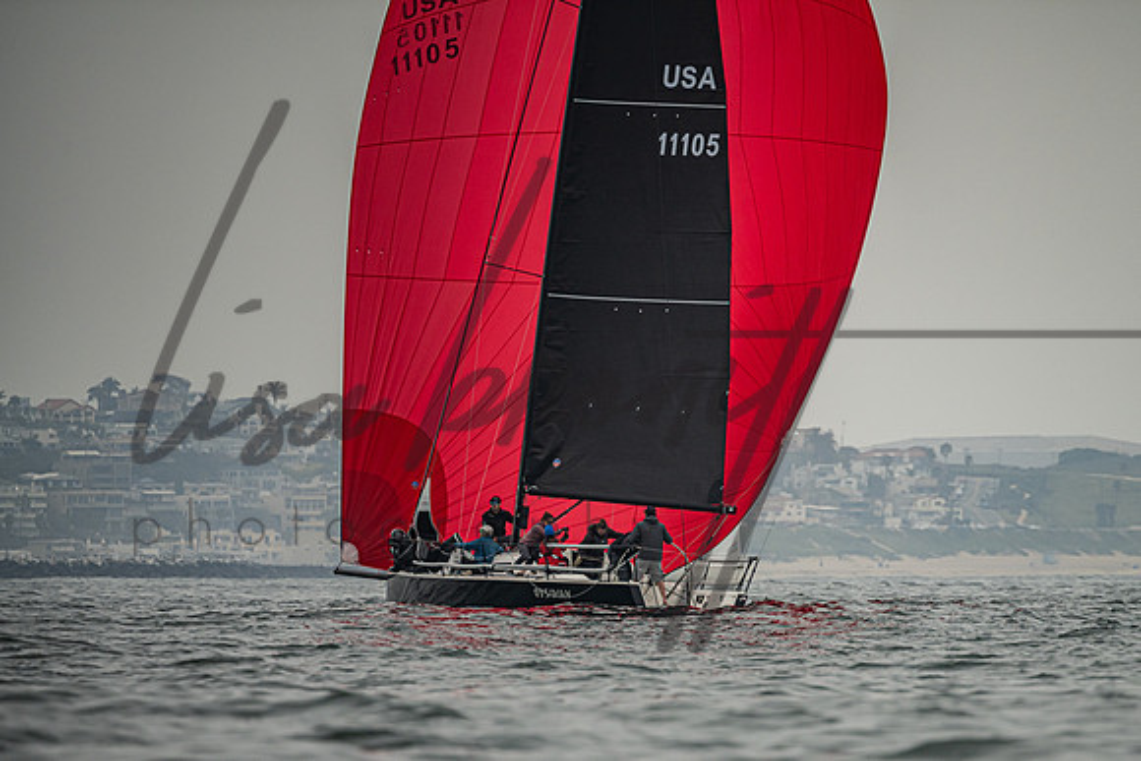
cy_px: 472
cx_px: 708
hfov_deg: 4.2
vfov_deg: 2.8
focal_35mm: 497
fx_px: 15740
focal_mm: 400
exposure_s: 1/4000
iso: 400
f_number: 5.6
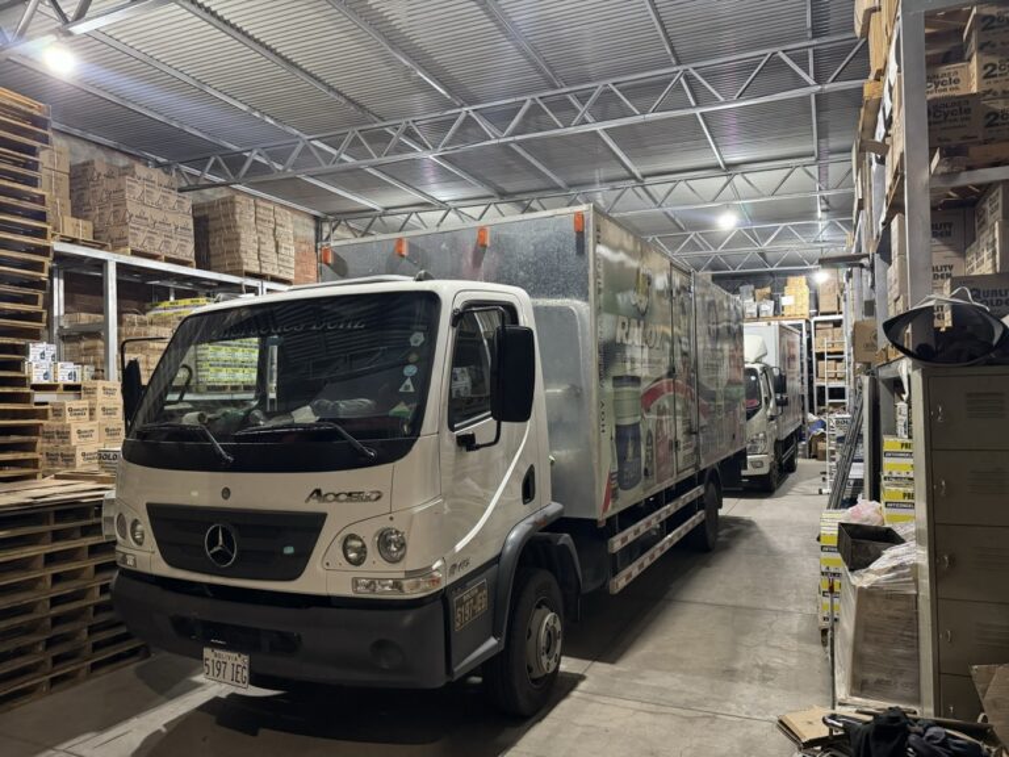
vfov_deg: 56.8
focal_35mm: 24
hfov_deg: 71.6
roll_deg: +1.2
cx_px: 504
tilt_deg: +0.3
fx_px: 700
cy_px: 378
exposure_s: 1/50
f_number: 1.78
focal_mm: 6.76
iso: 800
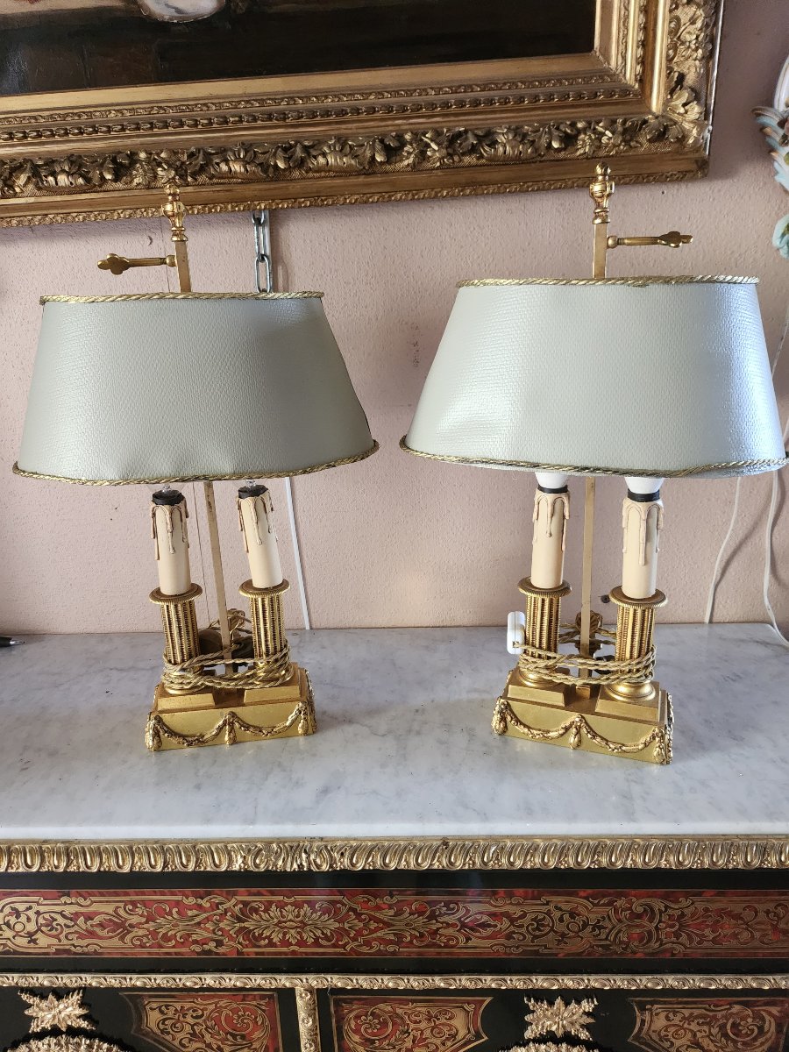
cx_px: 394
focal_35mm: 24
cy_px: 526
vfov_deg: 71.6
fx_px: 729
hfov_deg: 56.8
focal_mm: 5
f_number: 1.8
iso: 1000
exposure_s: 1/120
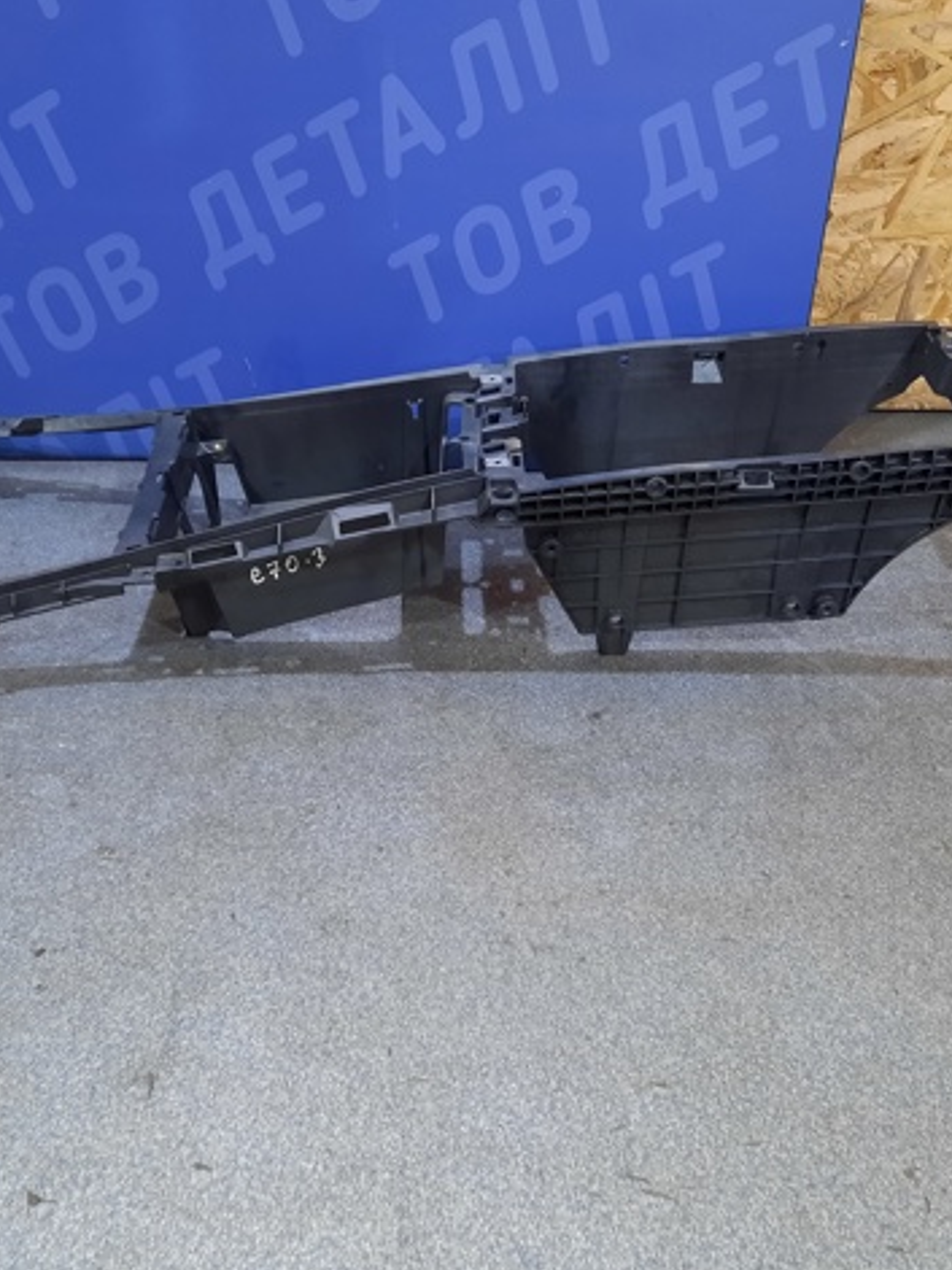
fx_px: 1247
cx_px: 423
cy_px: 642
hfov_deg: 41.7
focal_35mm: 34
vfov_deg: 54.0
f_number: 2
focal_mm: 4.6
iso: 500
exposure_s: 1/25
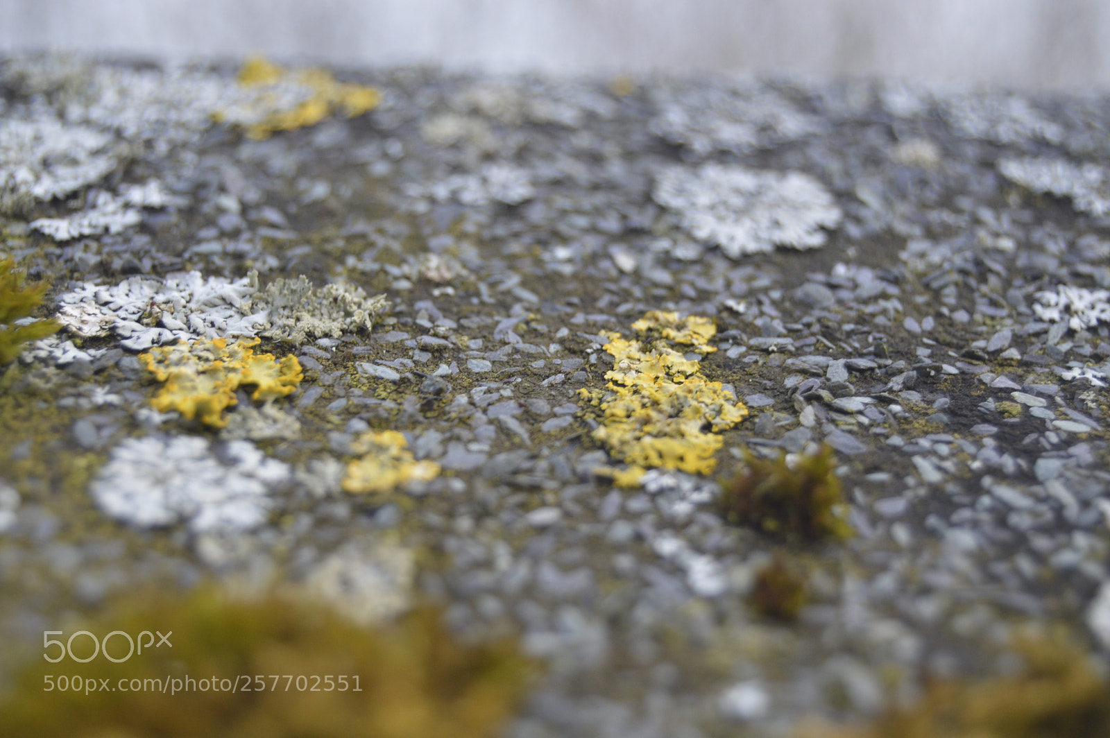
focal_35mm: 82
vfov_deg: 16.5
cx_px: 555
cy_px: 369
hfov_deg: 24.6
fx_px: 2542
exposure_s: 1/80
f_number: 5.6
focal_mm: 55
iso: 400
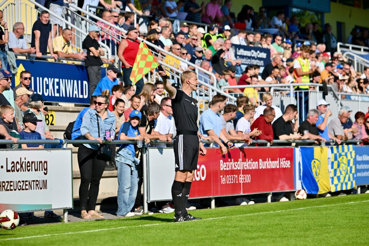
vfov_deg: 8.3
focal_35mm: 165
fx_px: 1691
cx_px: 184
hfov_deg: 12.5
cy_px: 123
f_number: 5
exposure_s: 1/1600
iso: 125
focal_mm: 165
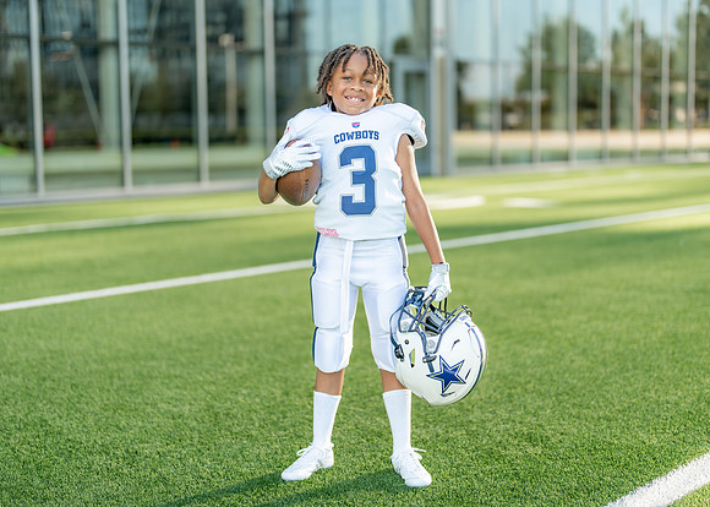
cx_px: 362
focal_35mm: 57
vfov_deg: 24.9
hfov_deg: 34.4
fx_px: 1146
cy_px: 241
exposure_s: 1/1600
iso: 100
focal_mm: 50
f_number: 1.2
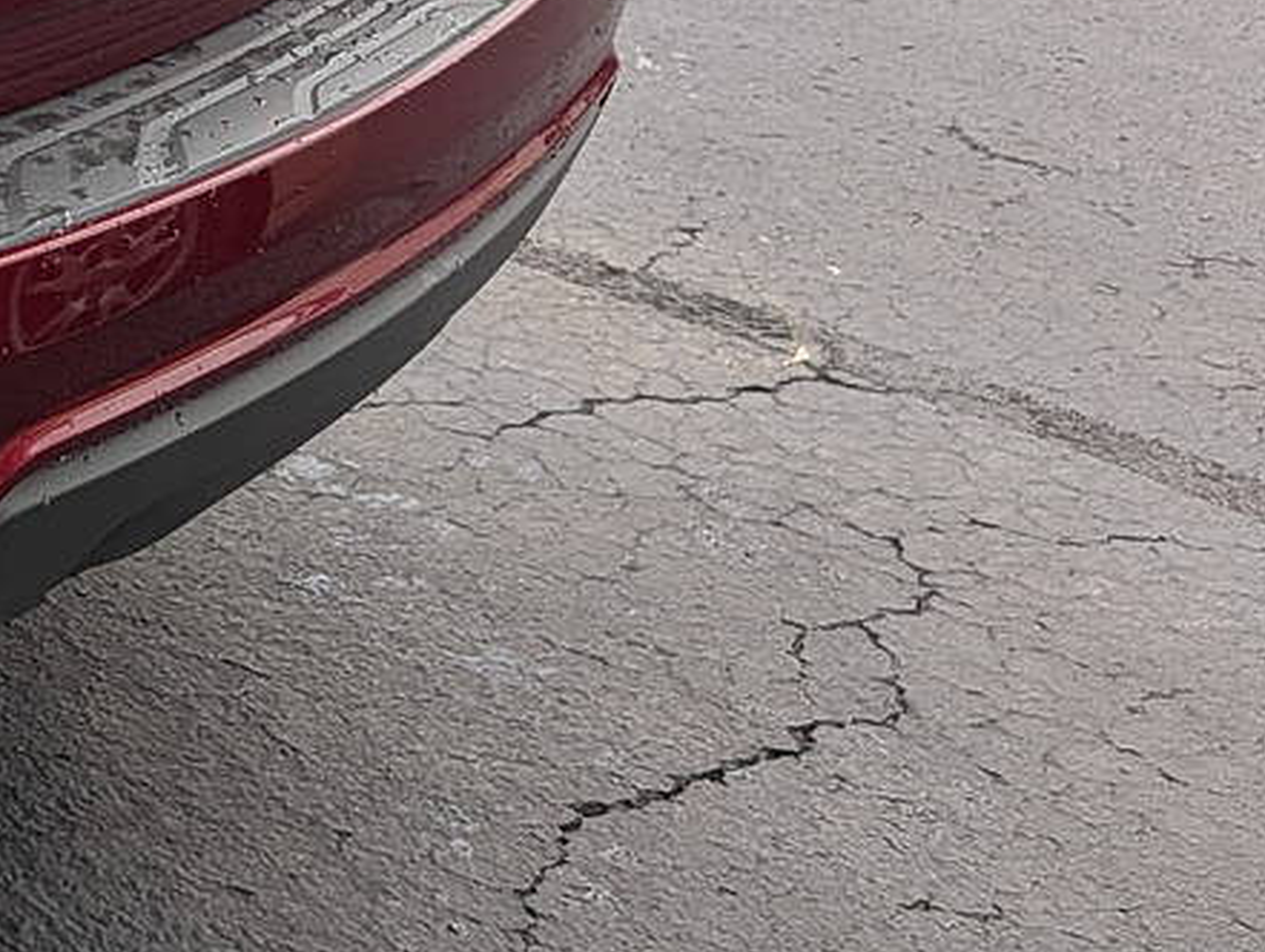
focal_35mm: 87
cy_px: -291
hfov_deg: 18.1
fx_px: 3184
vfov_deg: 16.1
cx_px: -972
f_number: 1.68
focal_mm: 6.9
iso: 17
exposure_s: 1/766
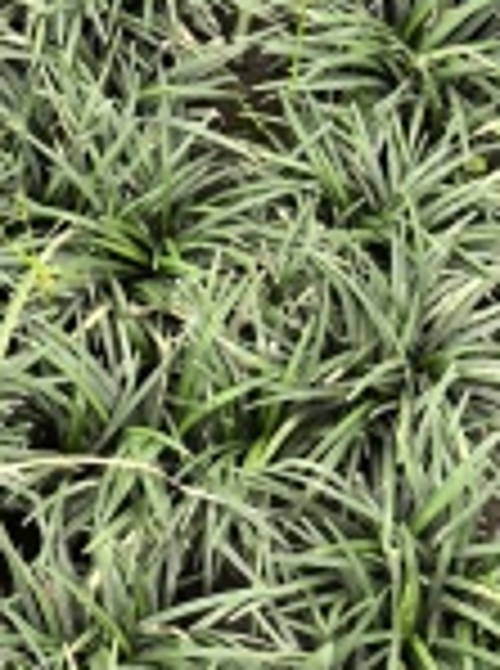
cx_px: 126
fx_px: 3752
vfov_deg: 9.4
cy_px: -771
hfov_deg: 7.6
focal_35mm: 194
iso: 64
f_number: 2
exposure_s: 1/100
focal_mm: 6.98
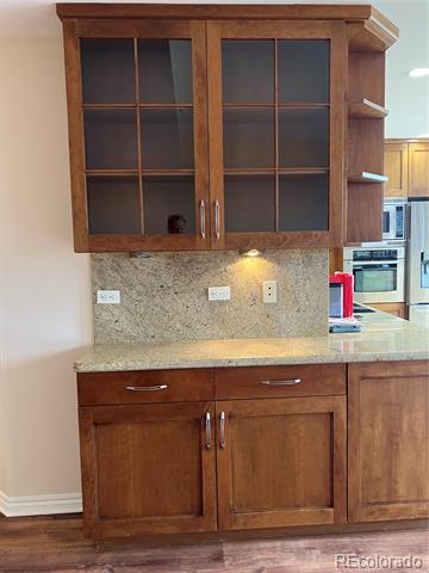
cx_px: 214
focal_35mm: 28
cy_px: 286
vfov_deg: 63.4
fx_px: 463
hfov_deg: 49.7
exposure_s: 1/60
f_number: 1.8
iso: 200
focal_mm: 3.99
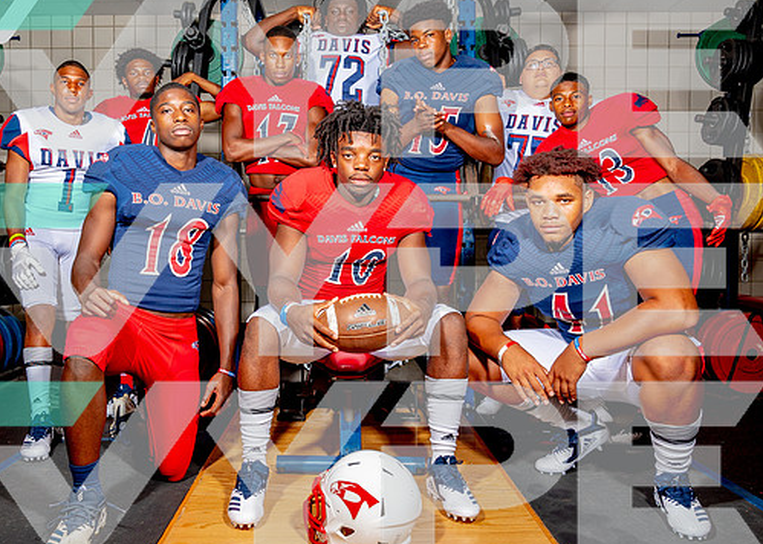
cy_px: 268
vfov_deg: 42.9
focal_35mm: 32
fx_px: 693
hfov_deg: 57.4
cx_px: 323
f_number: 8
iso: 100
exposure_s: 1/125
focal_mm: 24
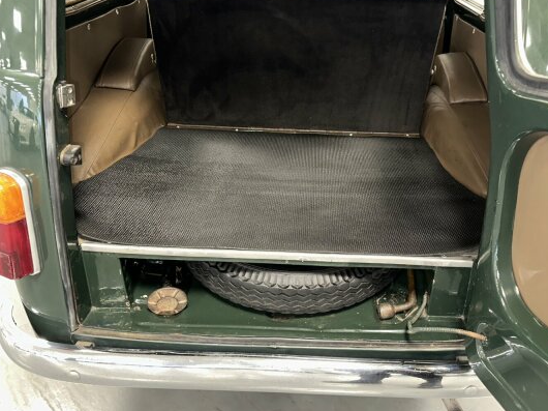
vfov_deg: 48.1
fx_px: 459
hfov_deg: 61.4
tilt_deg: -30.6
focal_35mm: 29
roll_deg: -3.3
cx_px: 314
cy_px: 183
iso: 200
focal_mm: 6.86
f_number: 1.78
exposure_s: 1/14
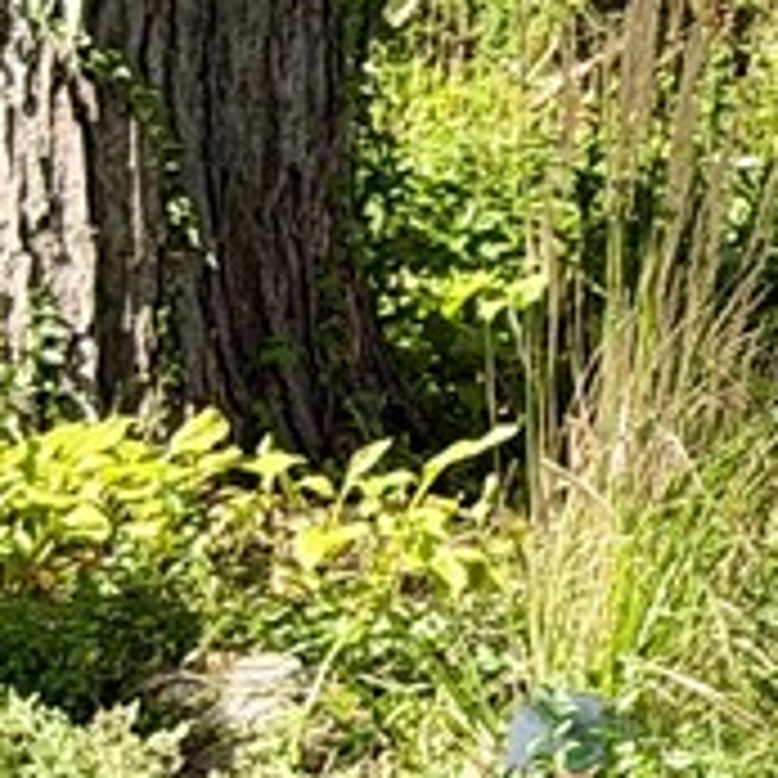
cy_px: -625
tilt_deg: +1.9
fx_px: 6382
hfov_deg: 6.4
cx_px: 2253
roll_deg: +0.9
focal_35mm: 251
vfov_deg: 6.8
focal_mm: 6.76
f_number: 1.78
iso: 100
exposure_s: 1/1429
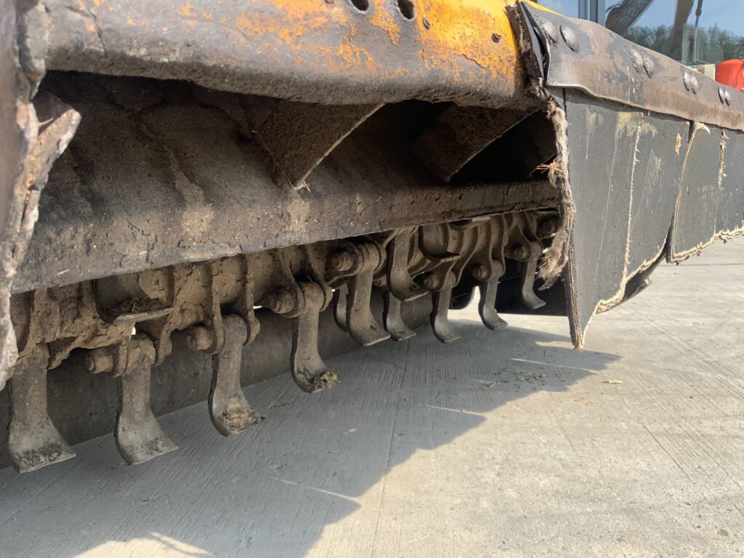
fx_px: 623
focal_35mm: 29
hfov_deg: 61.7
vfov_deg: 48.2
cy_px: 279
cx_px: 372
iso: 16
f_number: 1.8
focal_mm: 3
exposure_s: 1/446
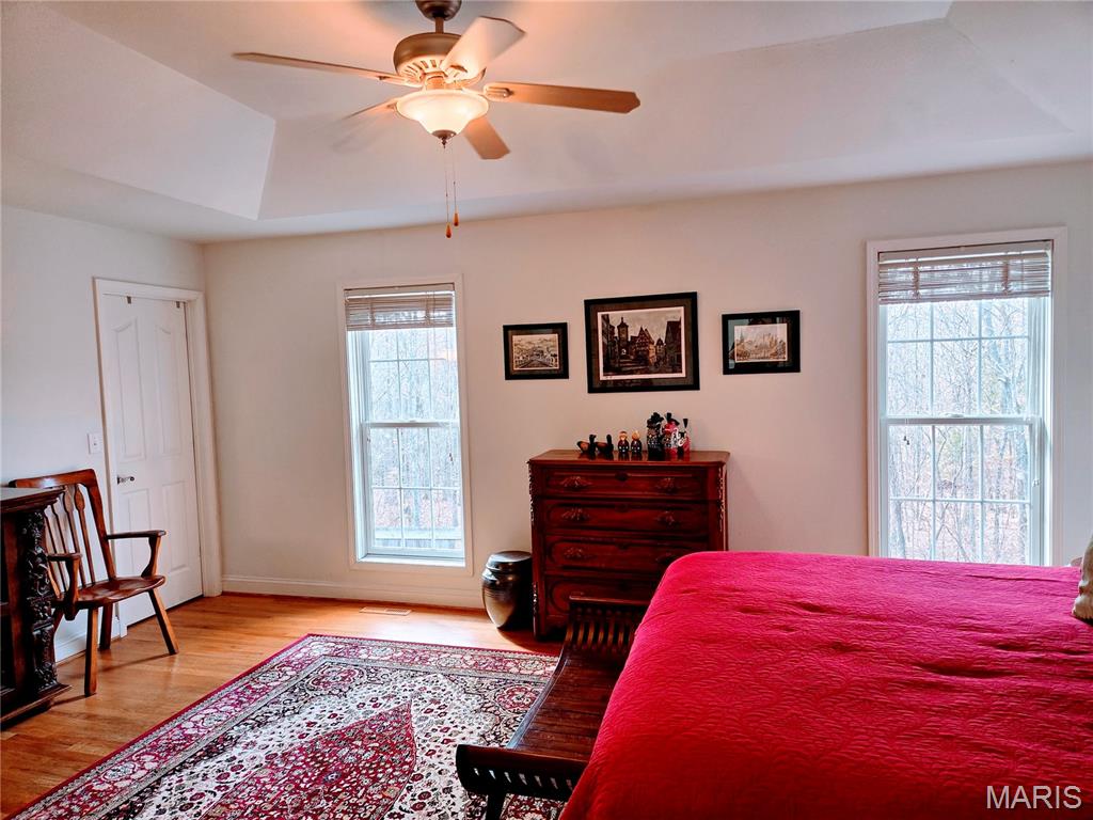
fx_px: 726
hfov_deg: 73.9
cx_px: 546
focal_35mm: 23
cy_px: 410
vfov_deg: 58.9
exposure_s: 1/120
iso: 100
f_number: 1.8
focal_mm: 5.4
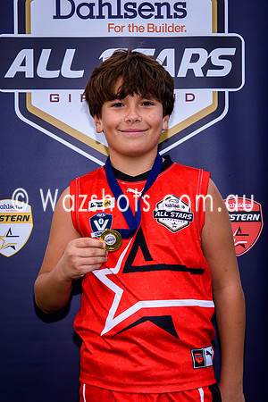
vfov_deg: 19.3
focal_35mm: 106
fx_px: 1179
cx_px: 128
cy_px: 187
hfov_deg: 13.0
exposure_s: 1/160
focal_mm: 42
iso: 100
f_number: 5.6
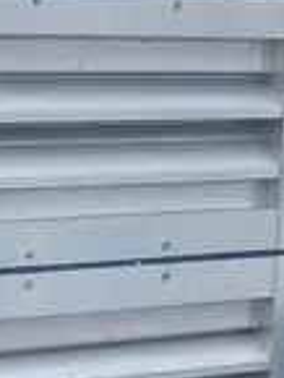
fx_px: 1431
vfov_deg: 14.6
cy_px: 442
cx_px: -185
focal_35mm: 131
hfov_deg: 10.8
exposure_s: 1/2309
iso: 25
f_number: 1.8
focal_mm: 4.25
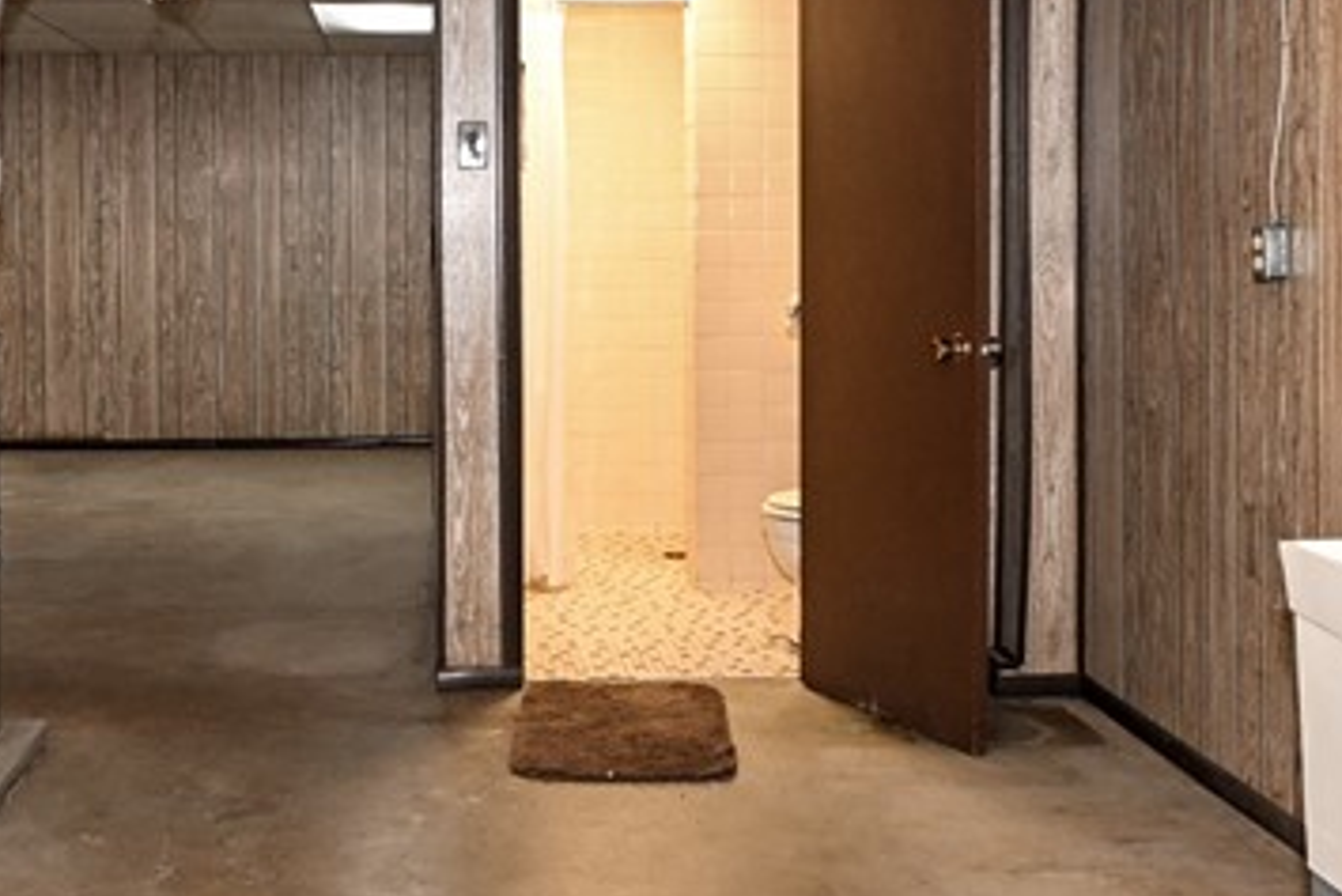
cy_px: 287
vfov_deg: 24.5
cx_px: 514
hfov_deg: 36.1
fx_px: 2051
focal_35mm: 55
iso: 900
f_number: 4
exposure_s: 1/60
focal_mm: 12
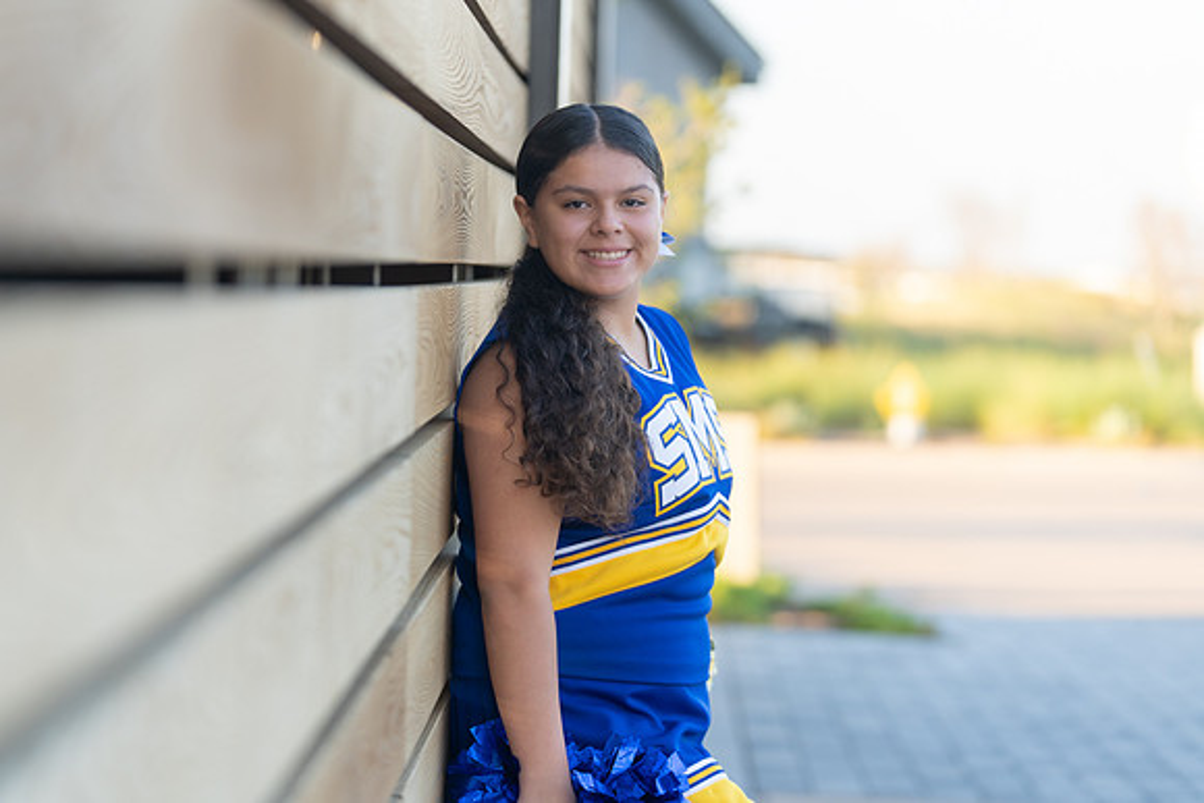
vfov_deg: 12.6
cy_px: 402
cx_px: 602
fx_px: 3650
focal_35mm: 109
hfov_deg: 18.7
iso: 200
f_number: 2.8
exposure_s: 1/320
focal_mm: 107
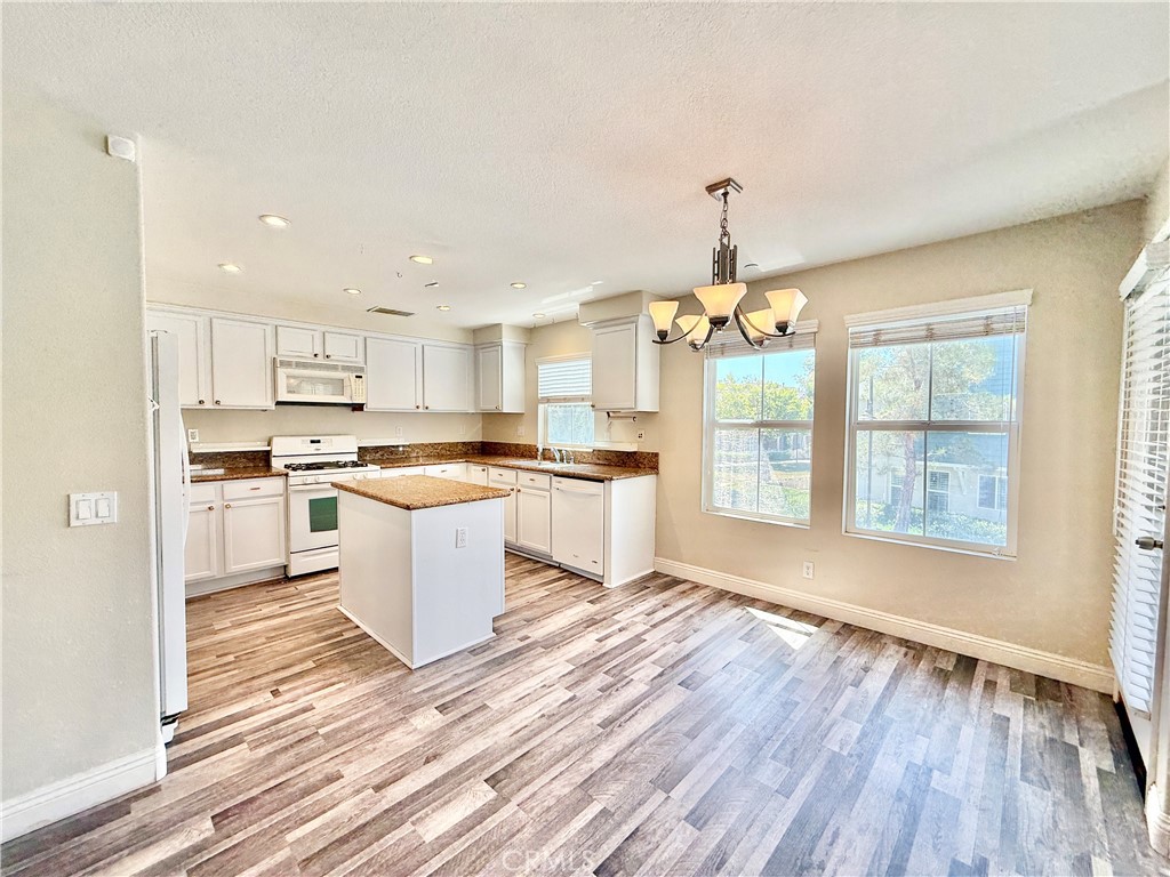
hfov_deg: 102.1
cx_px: 585
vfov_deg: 85.7
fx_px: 473
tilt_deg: -1.6
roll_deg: -0.5
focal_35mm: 14
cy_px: 438
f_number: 2.2
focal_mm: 2.22
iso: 80
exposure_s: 1/180
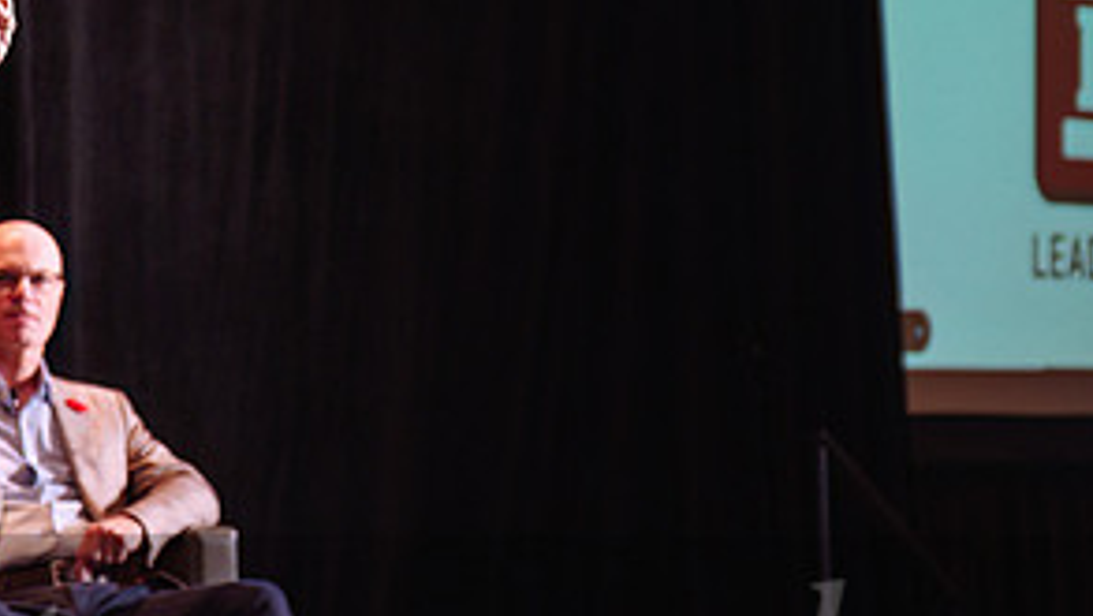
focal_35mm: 170
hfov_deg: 12.5
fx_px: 4928
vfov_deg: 7.1
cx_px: 73
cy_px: 24
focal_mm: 70
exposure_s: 1/160
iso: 800
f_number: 3.2
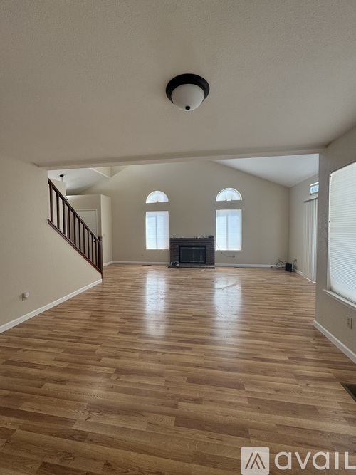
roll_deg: +0.2
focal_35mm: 14
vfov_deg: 102.1
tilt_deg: -3.3
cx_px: 178
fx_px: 192
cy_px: 238
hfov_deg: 85.7
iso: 100
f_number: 2.2
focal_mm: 2.22
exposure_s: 1/99
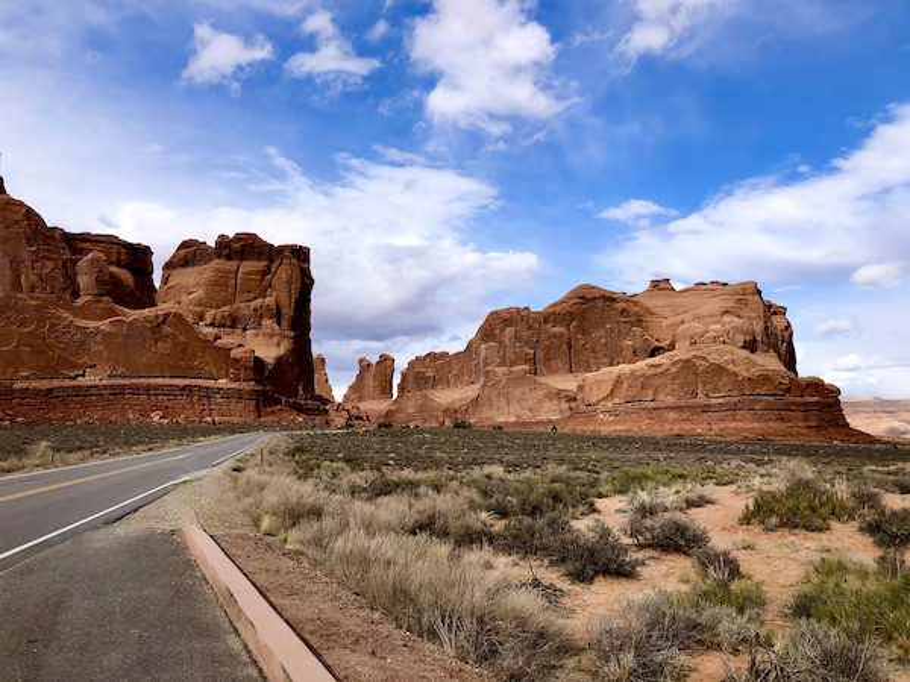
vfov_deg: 49.7
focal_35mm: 28
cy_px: 341
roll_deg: +0.4
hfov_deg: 63.4
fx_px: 736
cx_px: 455
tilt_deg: +7.5
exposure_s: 1/2525
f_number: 1.8
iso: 20
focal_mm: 4
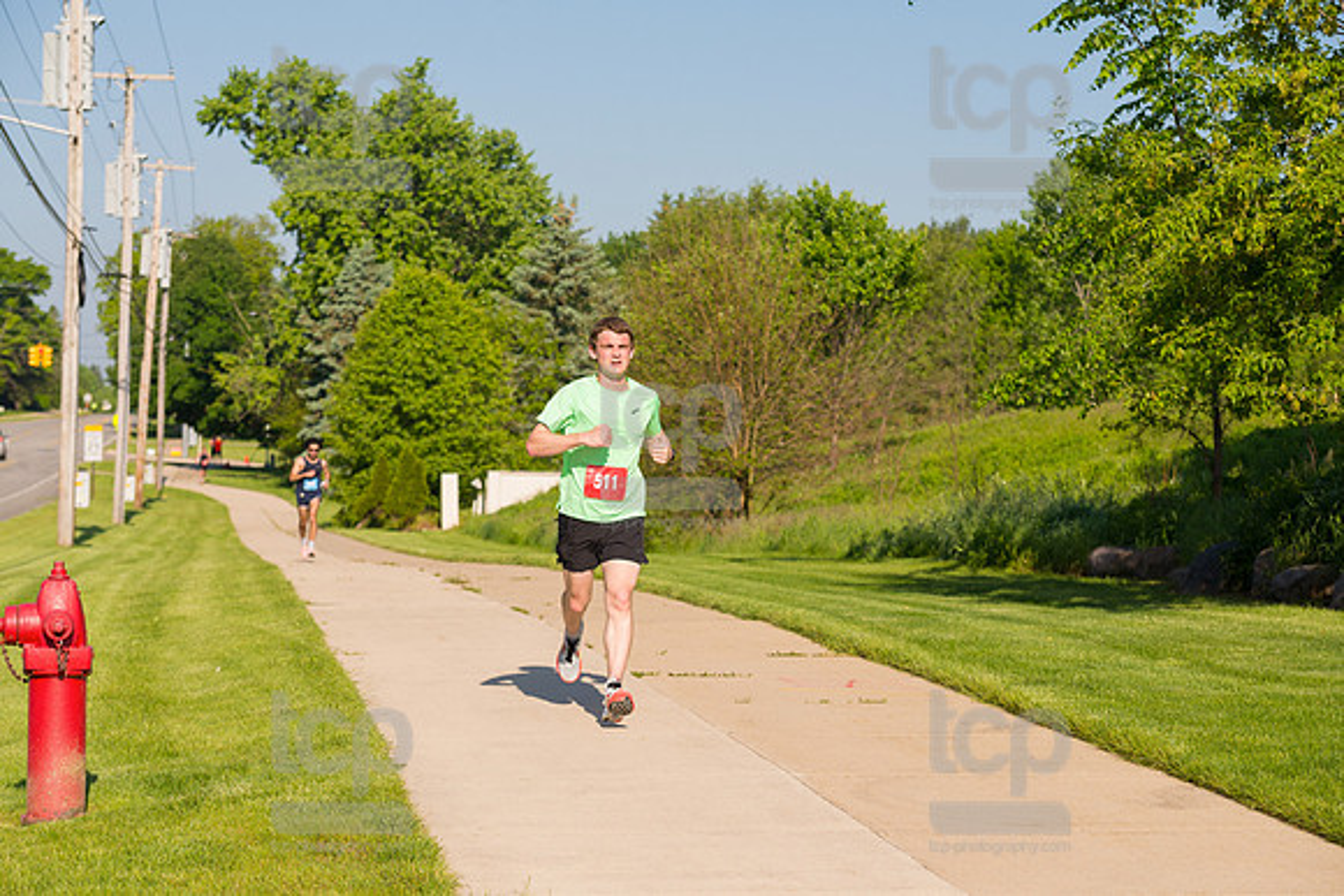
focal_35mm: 86
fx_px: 3211
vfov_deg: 15.9
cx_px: 672
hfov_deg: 23.6
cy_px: 448
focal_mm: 86
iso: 400
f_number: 5.6
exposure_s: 1/2000
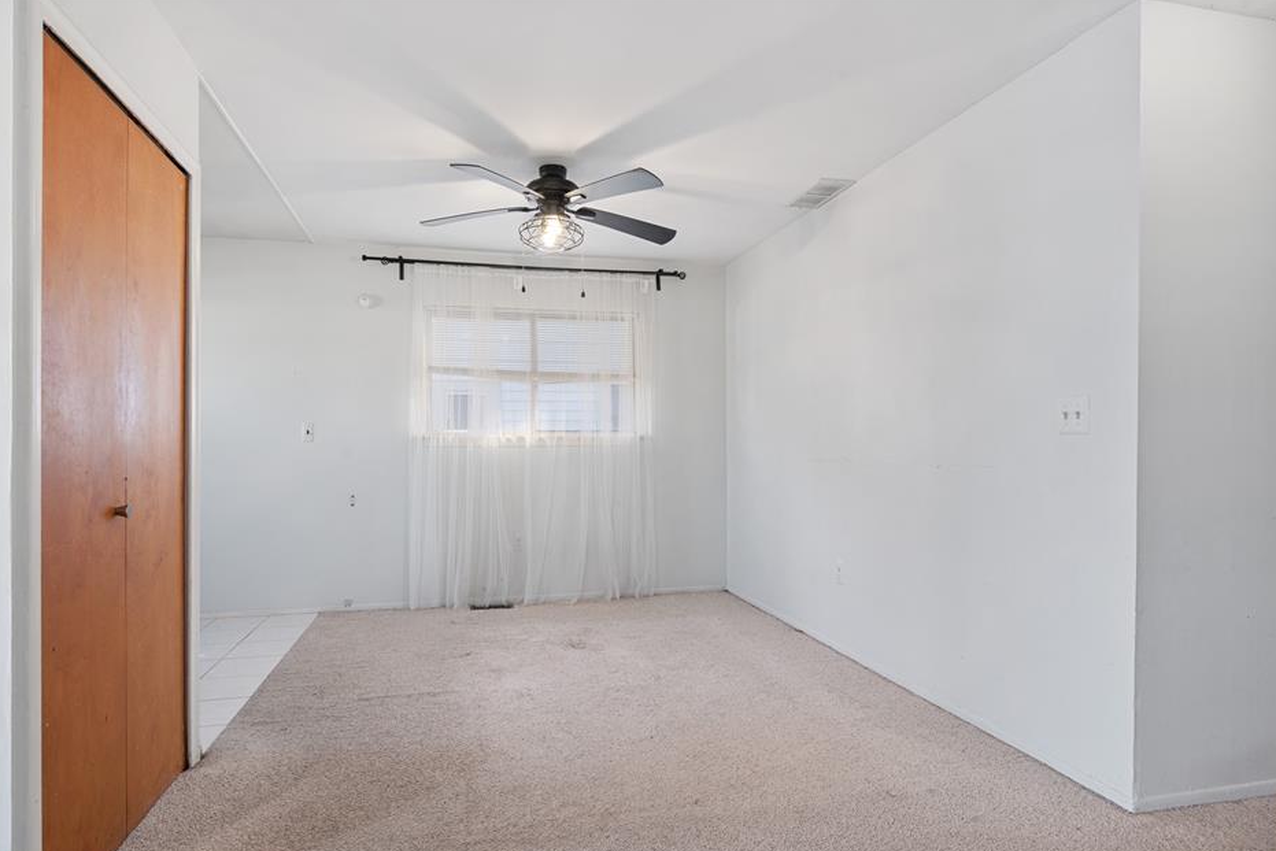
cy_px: 461
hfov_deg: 57.2
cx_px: 632
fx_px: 1170
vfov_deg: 40.0
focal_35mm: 33
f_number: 9
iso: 320
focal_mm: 30
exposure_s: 1/6
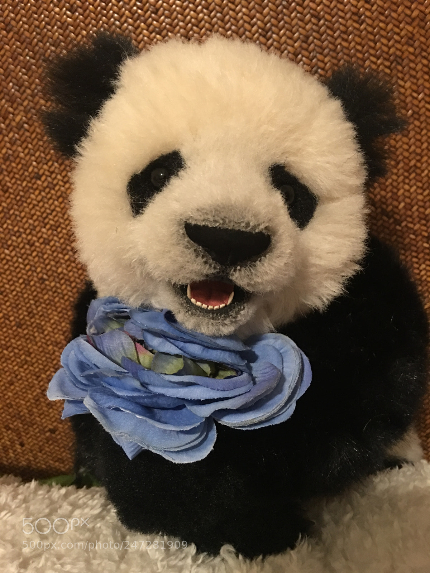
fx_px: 480
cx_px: 215
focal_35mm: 29
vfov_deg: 61.7
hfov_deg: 48.2
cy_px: 286
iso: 80
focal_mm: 4.15
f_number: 2.2
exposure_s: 1/4
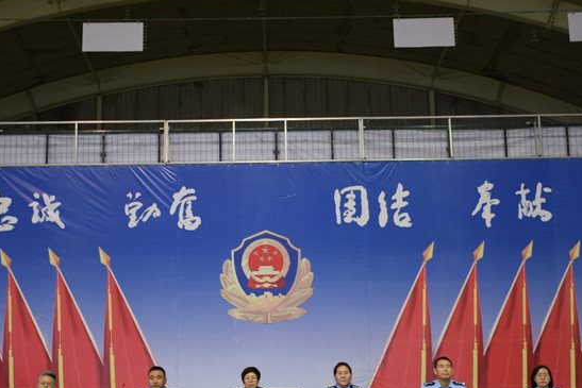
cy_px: 258
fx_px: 922
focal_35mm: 57
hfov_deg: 35.0
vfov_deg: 23.7
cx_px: 270
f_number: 3.8
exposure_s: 1/60
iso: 1100
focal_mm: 26
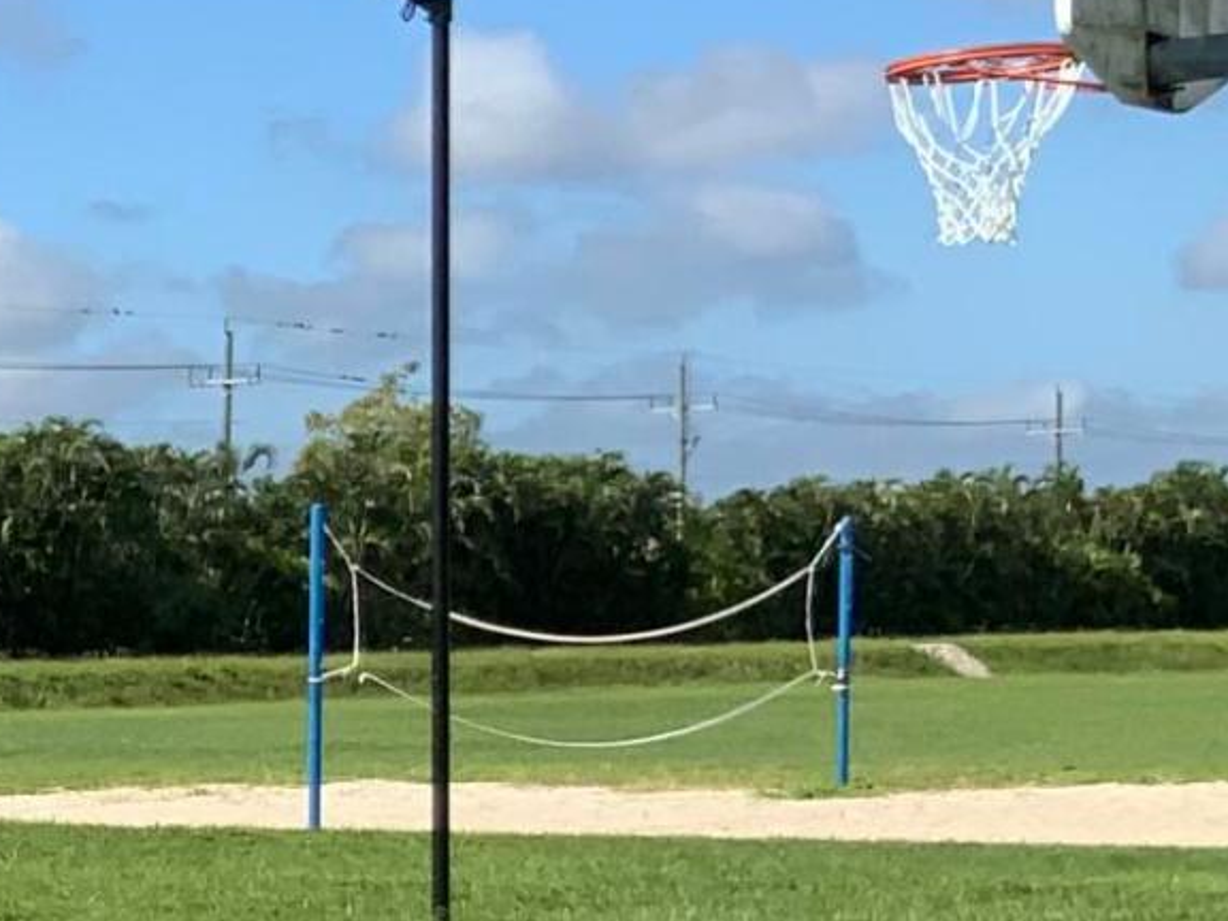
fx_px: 5144
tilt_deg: -4.6
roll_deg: +0.2
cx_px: -1328
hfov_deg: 11.9
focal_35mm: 145
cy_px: 1045
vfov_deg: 10.1
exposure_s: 1/1912
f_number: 1.8
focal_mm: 3
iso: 16
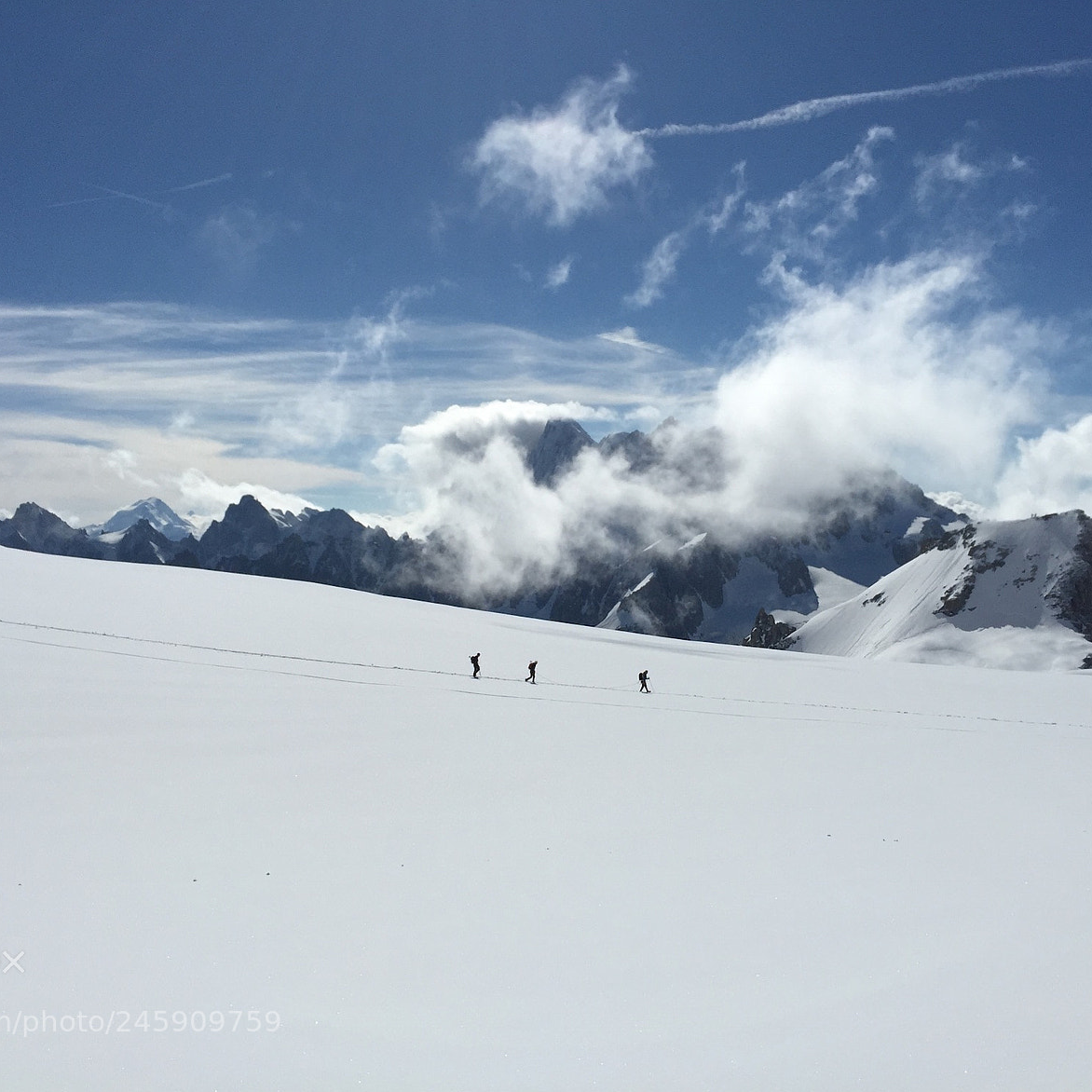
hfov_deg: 47.2
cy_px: 536
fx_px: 1249
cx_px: 539
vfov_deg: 47.2
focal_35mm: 35
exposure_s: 1/13333
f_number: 2.2
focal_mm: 4.15
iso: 32
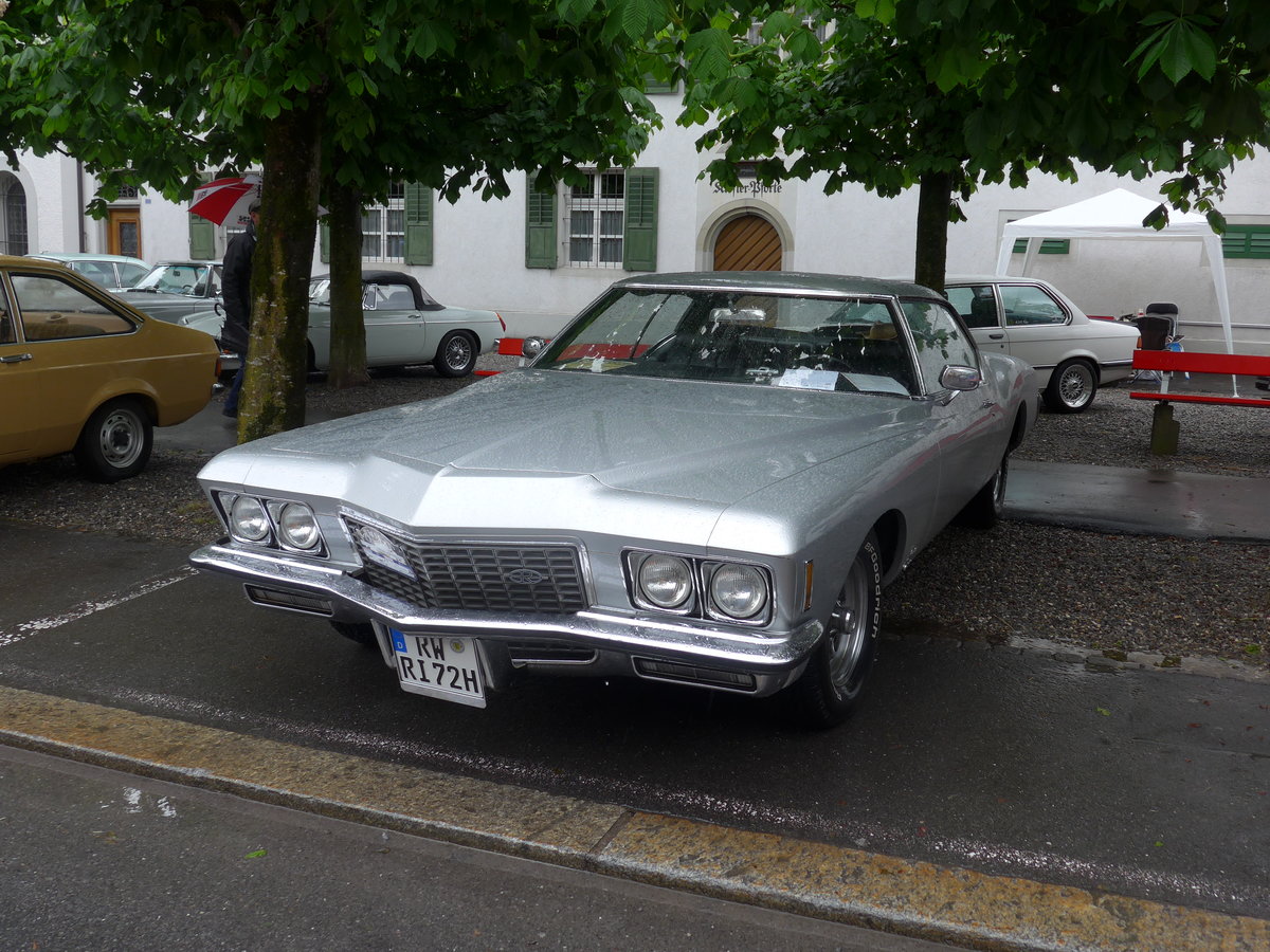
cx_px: 635
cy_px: 476
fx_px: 1247
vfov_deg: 41.8
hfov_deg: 54.0
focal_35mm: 34
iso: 80
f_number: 2.8
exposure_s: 1/200
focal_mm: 7
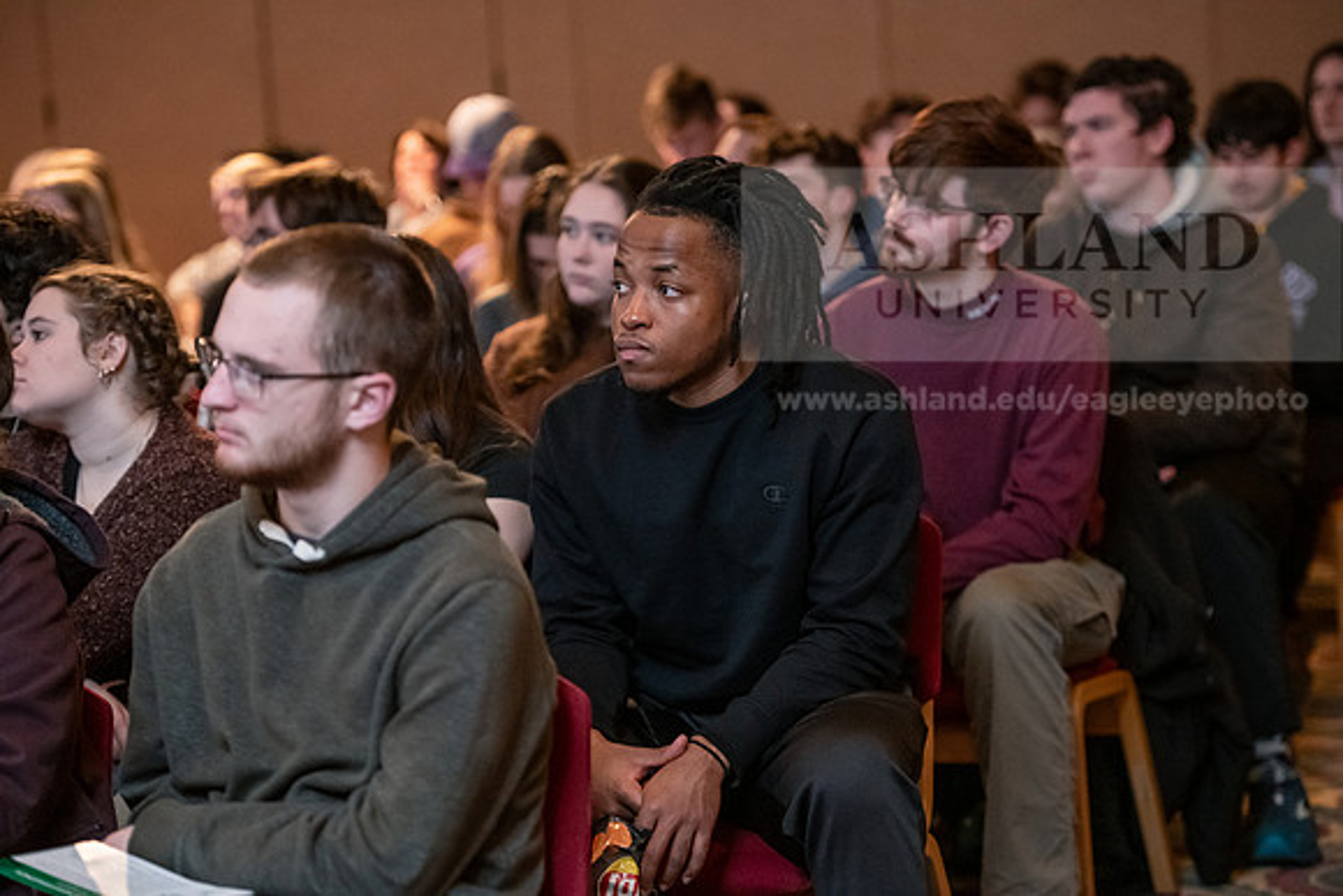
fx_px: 3918
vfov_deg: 13.0
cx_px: 672
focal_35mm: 105
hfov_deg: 19.5
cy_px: 448
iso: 4000
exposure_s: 1/200
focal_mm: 105
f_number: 3.2
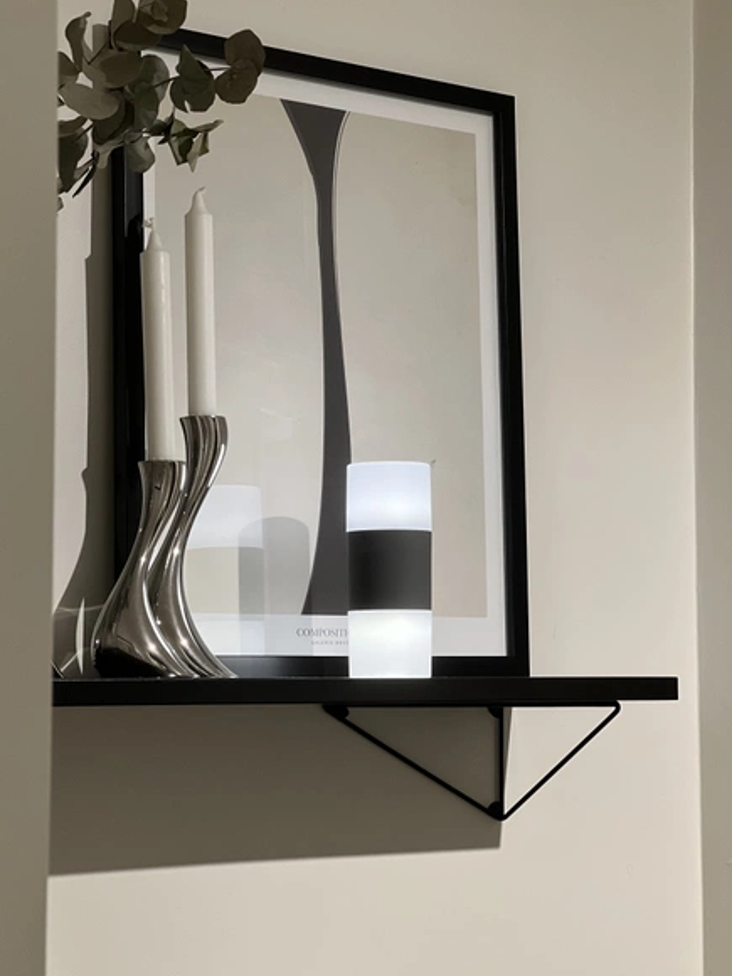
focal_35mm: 85
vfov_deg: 23.0
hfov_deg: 17.4
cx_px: 357
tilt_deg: +6.1
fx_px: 2397
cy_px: 451
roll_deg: -0.8
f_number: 2.8
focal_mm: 9
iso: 125
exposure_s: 1/33
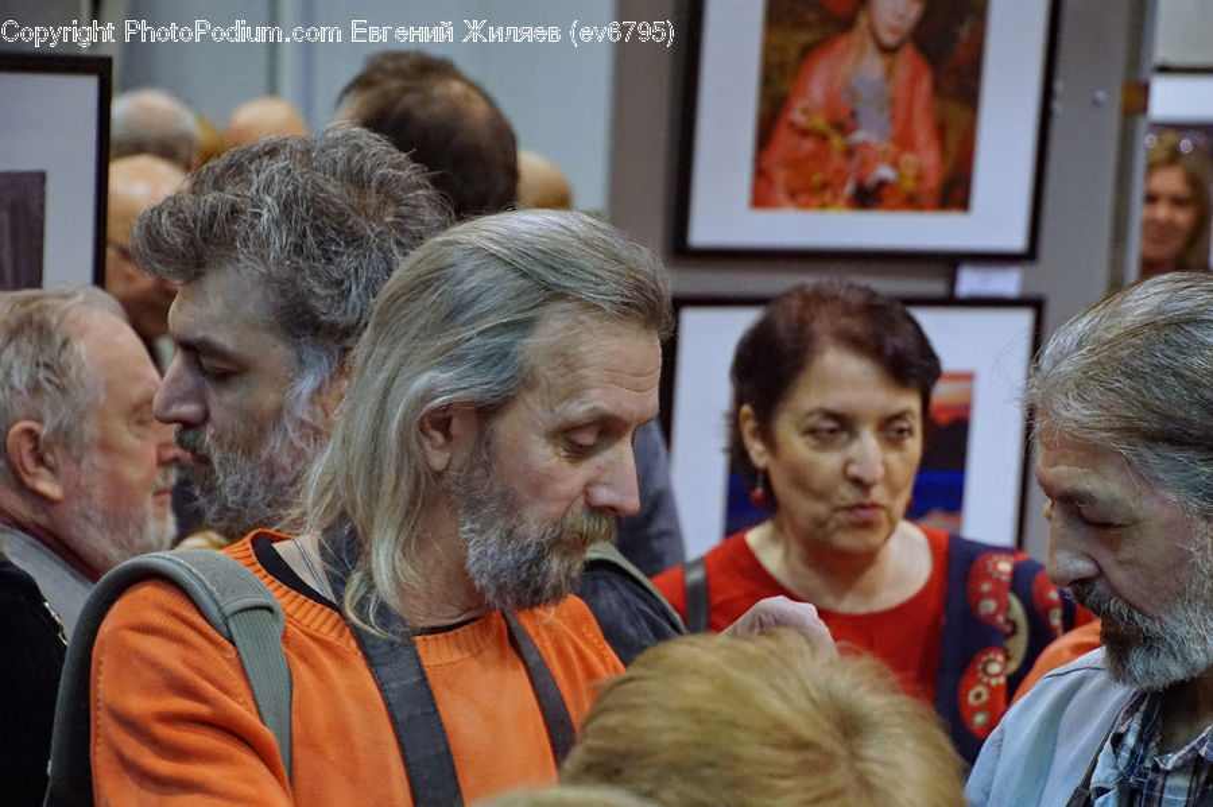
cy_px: 404
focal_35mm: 120
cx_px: 606
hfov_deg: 17.1
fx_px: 4041
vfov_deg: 11.4
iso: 3200
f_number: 5.6
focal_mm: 80
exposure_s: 1/50
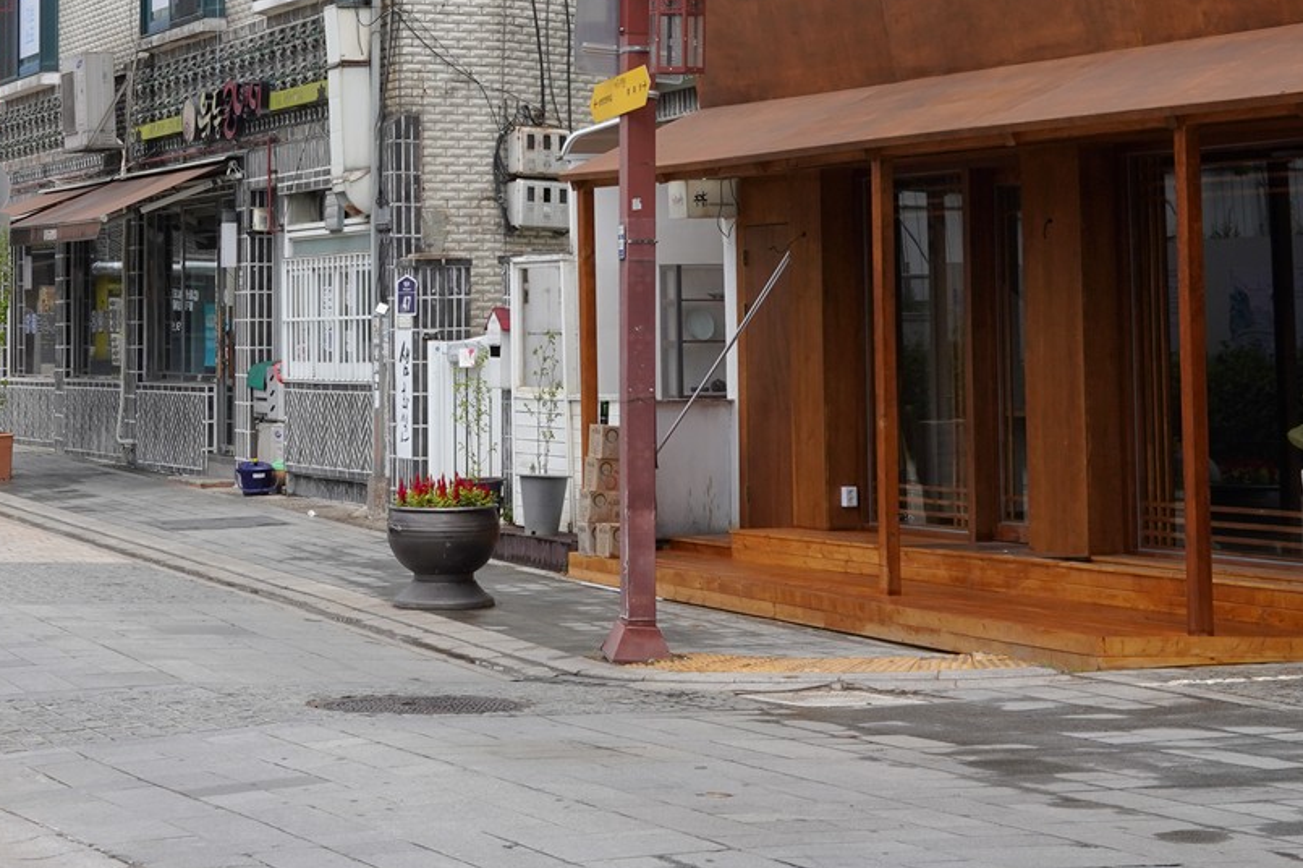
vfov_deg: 15.5
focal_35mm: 87
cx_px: 410
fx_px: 3147
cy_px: 45
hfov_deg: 23.3
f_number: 18
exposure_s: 1/125
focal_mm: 35
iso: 400
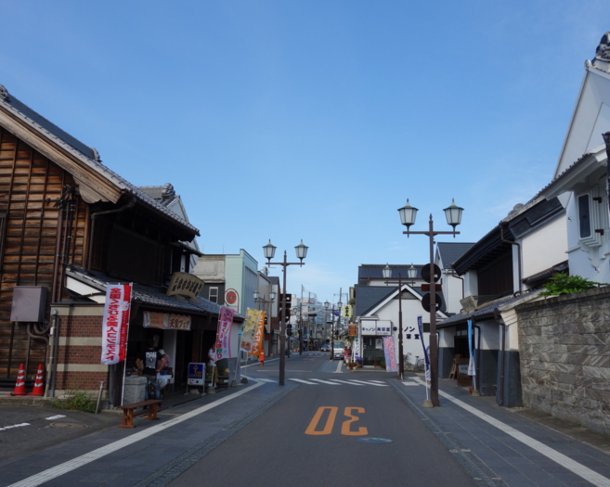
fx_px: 577
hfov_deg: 55.7
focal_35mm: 32
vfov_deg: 45.8
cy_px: 243
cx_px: 319
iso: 125
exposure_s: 1/400
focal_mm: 10.4
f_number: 5.6
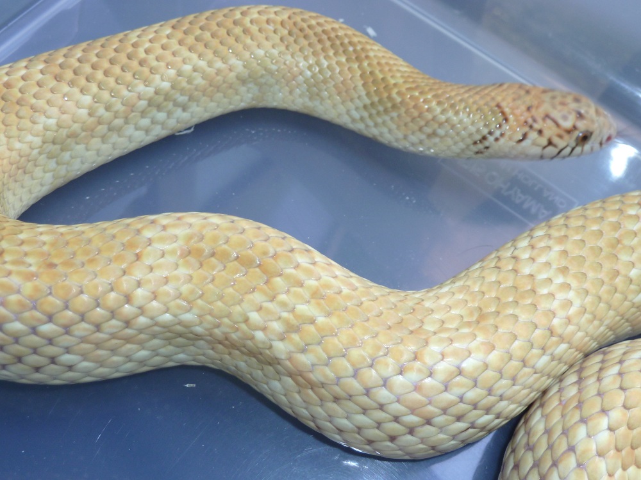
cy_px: 240
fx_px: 815
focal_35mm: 44
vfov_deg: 32.9
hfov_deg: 42.9
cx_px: 320
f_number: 3.7
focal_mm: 7.3
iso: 125
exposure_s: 1/30
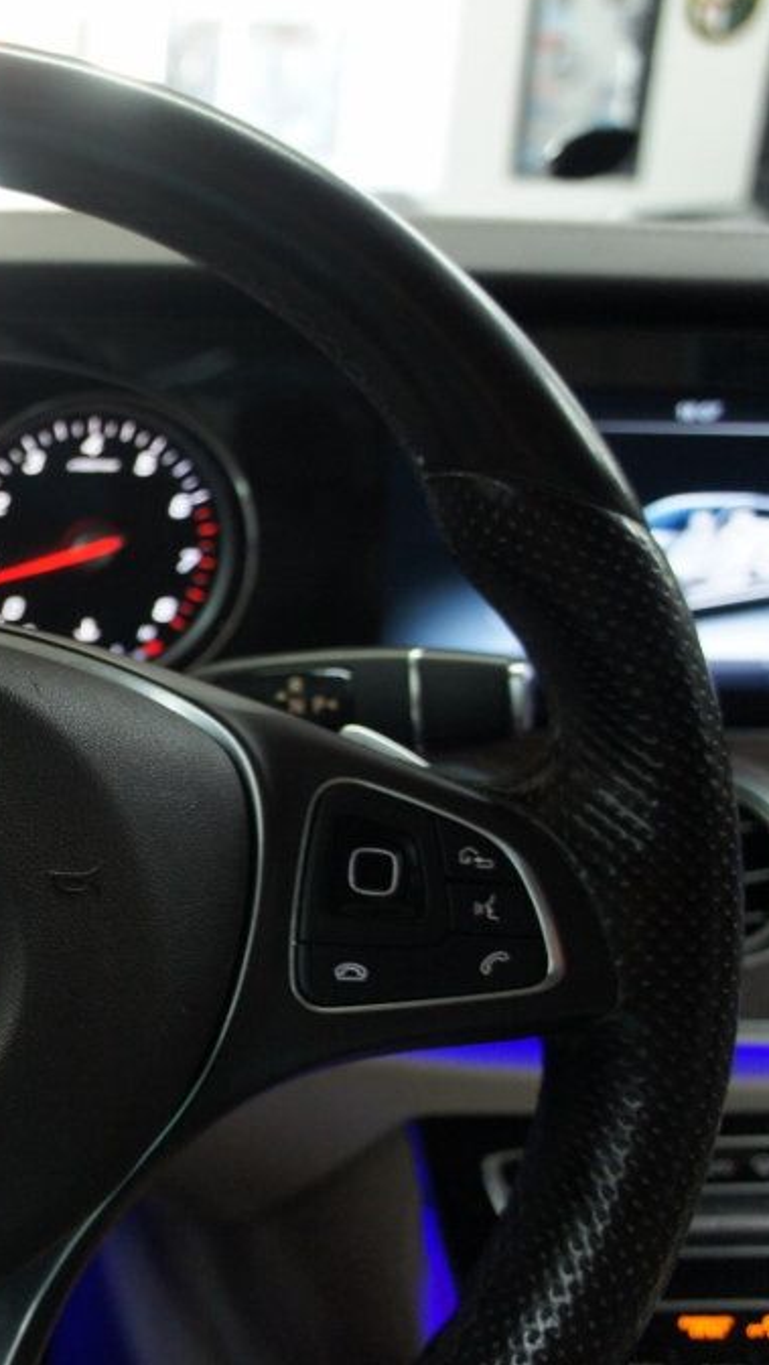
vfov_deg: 47.3
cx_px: -254
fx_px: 1557
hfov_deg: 24.0
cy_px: 680
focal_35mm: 43
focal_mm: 18
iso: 640
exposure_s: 1/30
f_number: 3.5
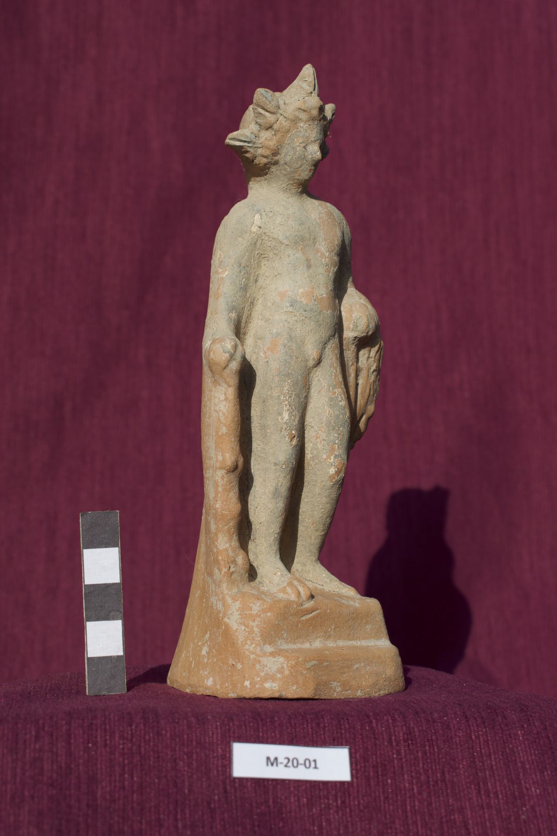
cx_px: 278
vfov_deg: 31.9
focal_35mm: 63
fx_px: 1462
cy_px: 418
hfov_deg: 21.6
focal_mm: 42
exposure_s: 1/320
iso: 100
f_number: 10
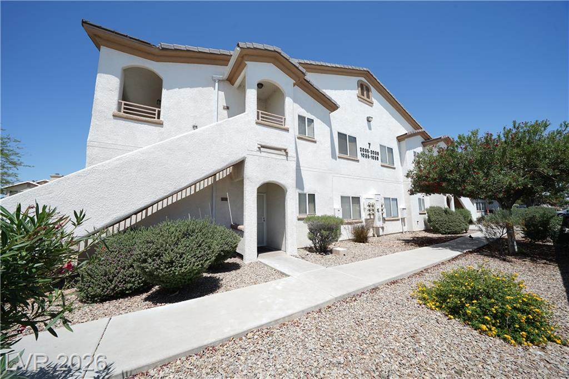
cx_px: 284
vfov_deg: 90.0
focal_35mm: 12
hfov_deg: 112.6
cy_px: 190
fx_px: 190
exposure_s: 1/125
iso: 64
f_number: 9
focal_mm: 12
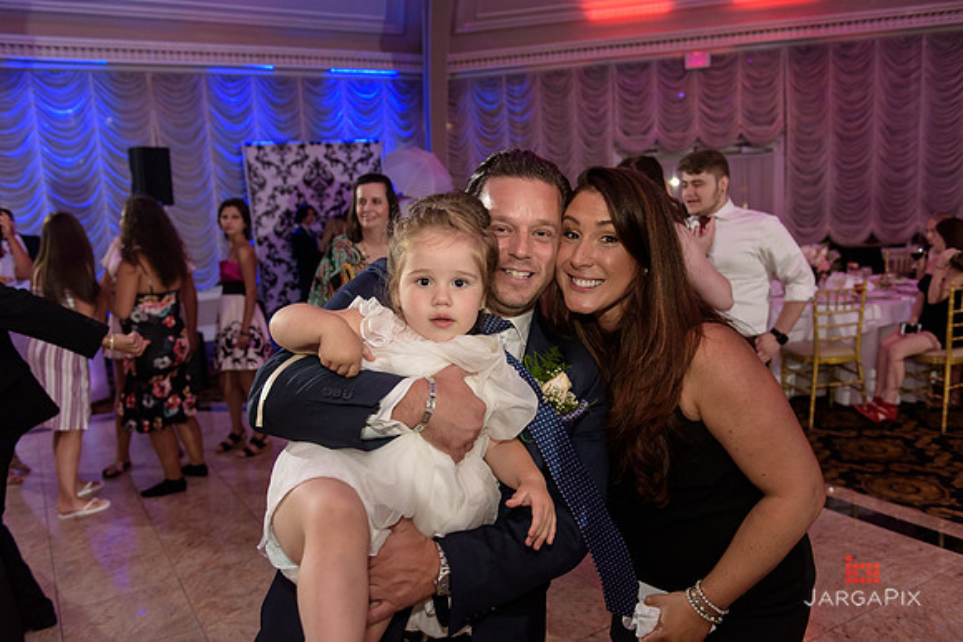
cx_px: 482
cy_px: 321
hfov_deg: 63.6
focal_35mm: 29
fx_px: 776
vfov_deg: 45.0
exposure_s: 1/125
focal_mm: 29
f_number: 3.2
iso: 1600
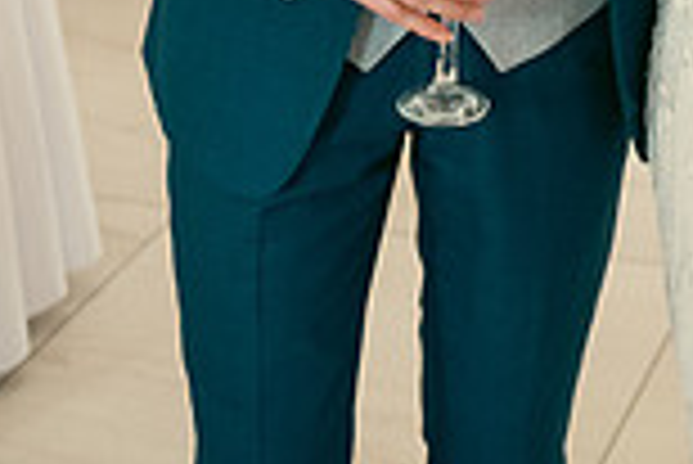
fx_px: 2254
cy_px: -390
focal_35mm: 117
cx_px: 900
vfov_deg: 10.9
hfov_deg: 16.5
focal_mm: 31
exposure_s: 1/160
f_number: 3.5
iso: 800
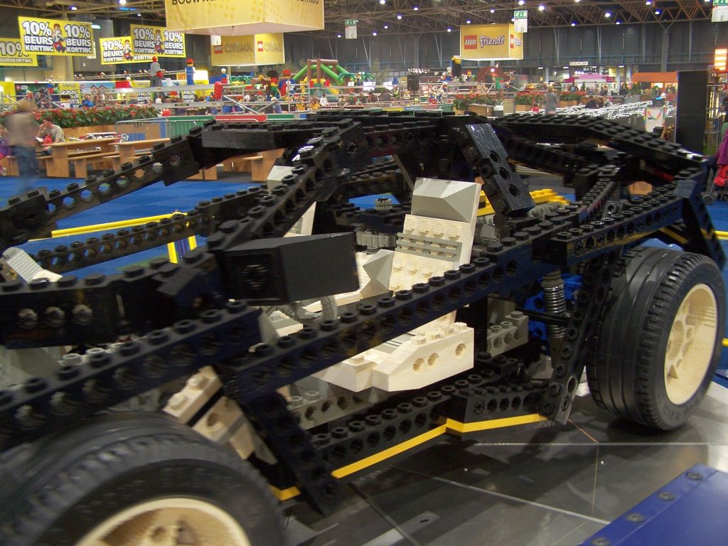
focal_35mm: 38
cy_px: 273
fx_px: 799
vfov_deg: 37.7
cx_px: 364
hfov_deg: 49.0
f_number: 2.8
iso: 80
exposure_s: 1/2
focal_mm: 6.3
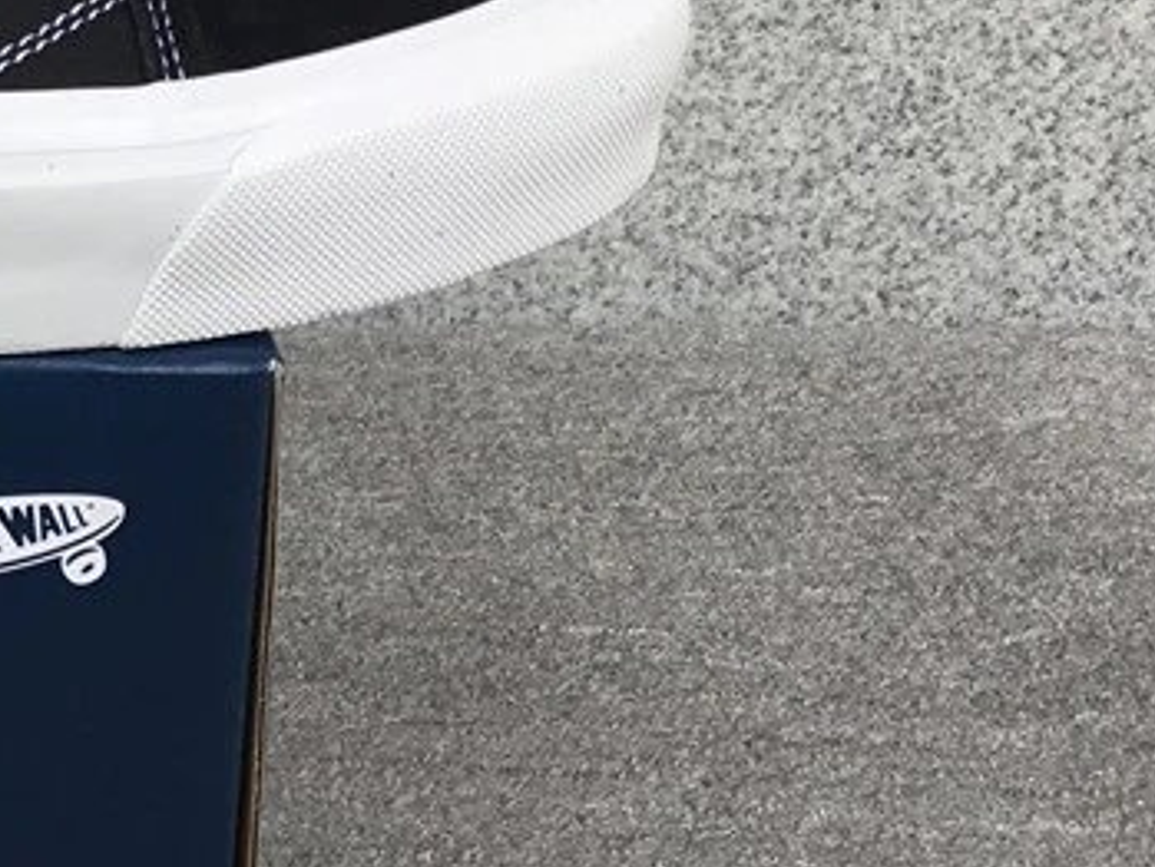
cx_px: -245
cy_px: 293
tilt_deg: -20.5
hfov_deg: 22.4
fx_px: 2670
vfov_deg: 18.4
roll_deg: -0.4
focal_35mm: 80
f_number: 2.4
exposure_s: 1/189
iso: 25
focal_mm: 3.3
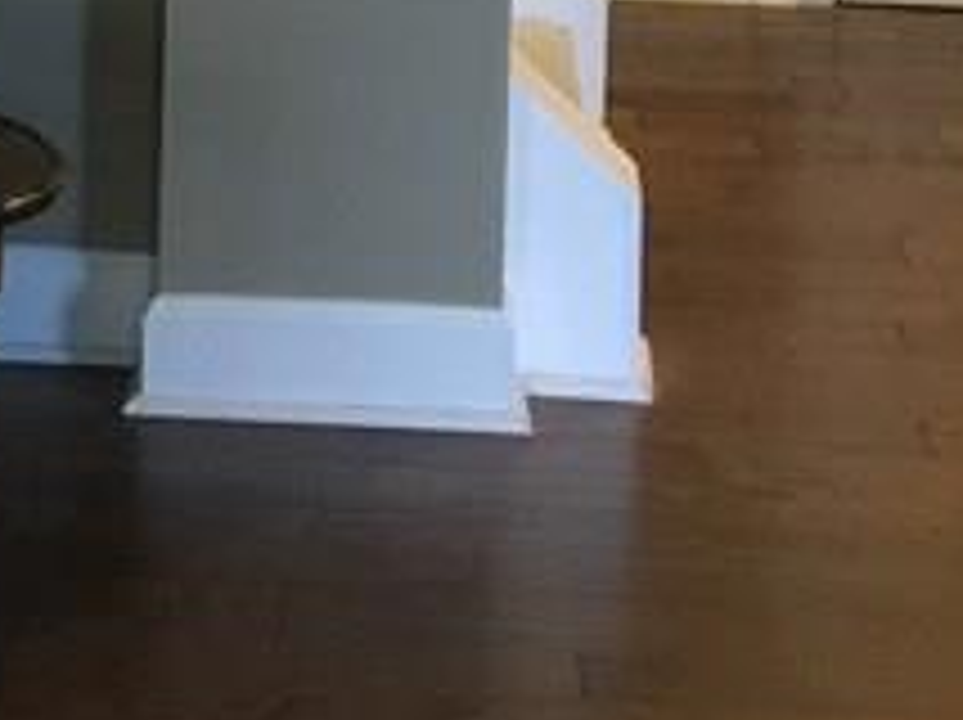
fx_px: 3863
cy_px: -824
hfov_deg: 14.1
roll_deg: -2.7
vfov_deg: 9.7
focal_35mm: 139
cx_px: 148
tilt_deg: -0.6
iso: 125
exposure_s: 1/15
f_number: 2.2
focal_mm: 4.15
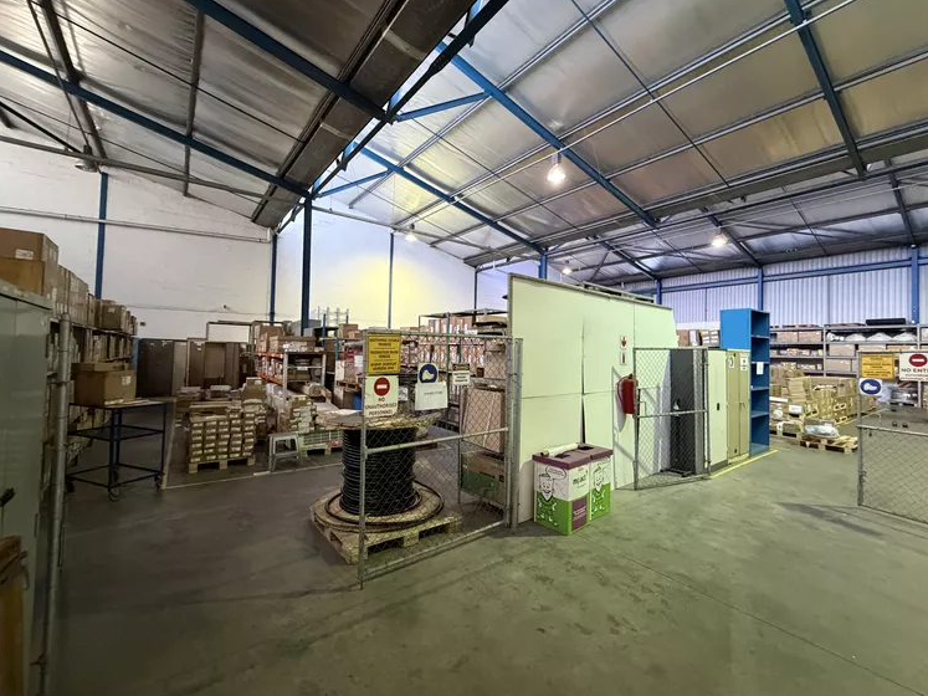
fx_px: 402
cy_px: 338
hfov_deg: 98.2
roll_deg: -1.2
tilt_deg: +2.9
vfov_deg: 81.7
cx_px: 465
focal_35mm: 15
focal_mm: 2.22
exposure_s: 1/50
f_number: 2.2
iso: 800
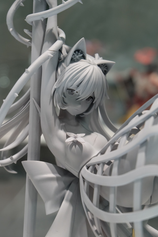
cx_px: 80
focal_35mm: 102
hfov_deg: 13.4
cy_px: 135
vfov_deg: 20.0
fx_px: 671
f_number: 5.6
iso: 500
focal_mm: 50
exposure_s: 1/125
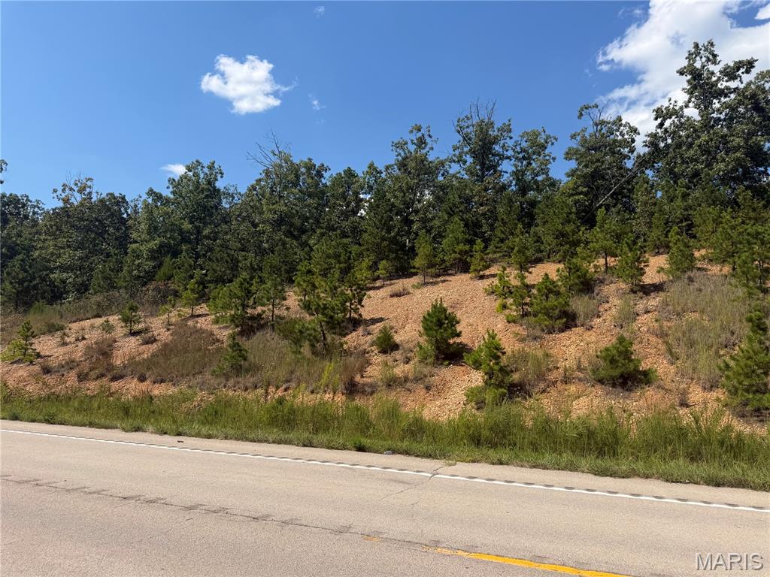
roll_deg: -1.4
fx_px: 534
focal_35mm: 24
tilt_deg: +7.4
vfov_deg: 56.8
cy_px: 288
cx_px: 385
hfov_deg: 71.6
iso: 80
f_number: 1.78
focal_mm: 6.76
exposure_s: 1/4673
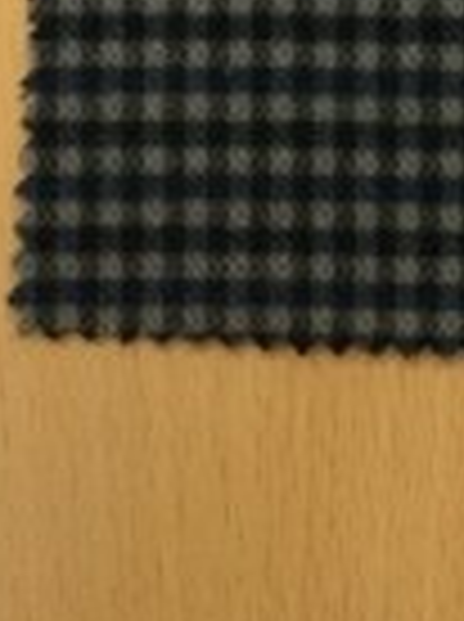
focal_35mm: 109
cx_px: 782
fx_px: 1954
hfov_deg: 12.6
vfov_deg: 18.0
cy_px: 189
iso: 250
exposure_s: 1/33
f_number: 2.2
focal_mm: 4.12
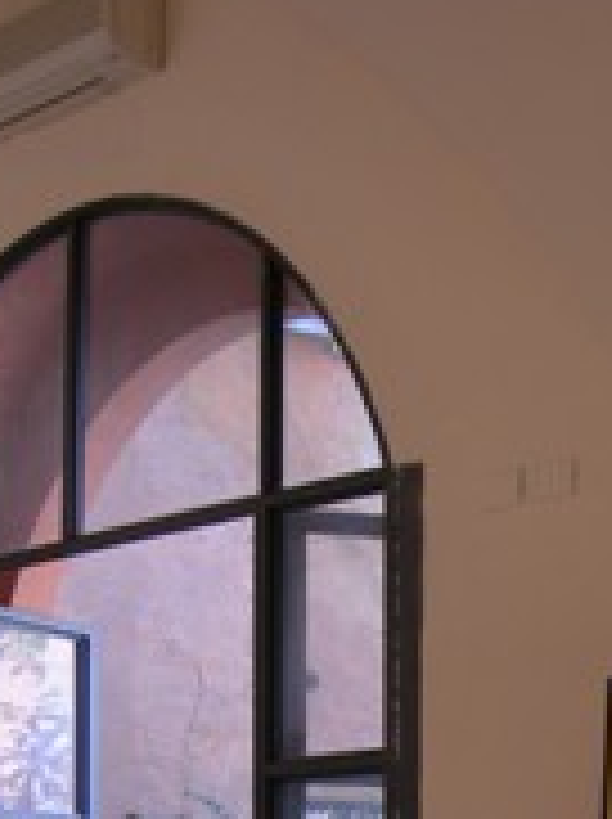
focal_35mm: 101
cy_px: 873
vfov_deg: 18.8
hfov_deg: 14.5
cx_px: 472
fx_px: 2386
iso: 50
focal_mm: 8.5
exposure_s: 1/38
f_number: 2.9
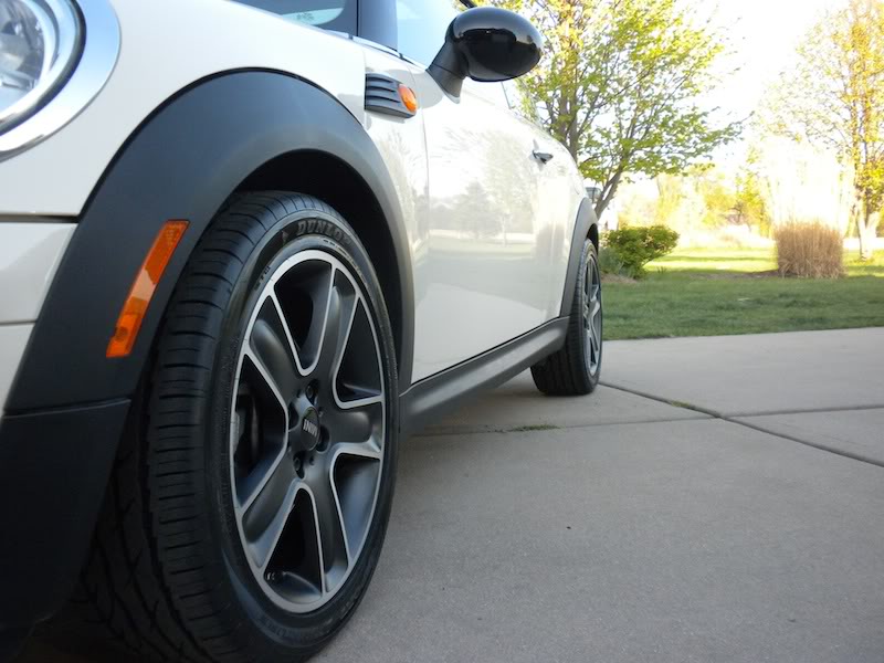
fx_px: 945
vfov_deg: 38.7
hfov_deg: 50.1
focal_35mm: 37
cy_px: 332
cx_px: 442
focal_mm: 6.6
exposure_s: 1/440
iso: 302
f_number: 3.5
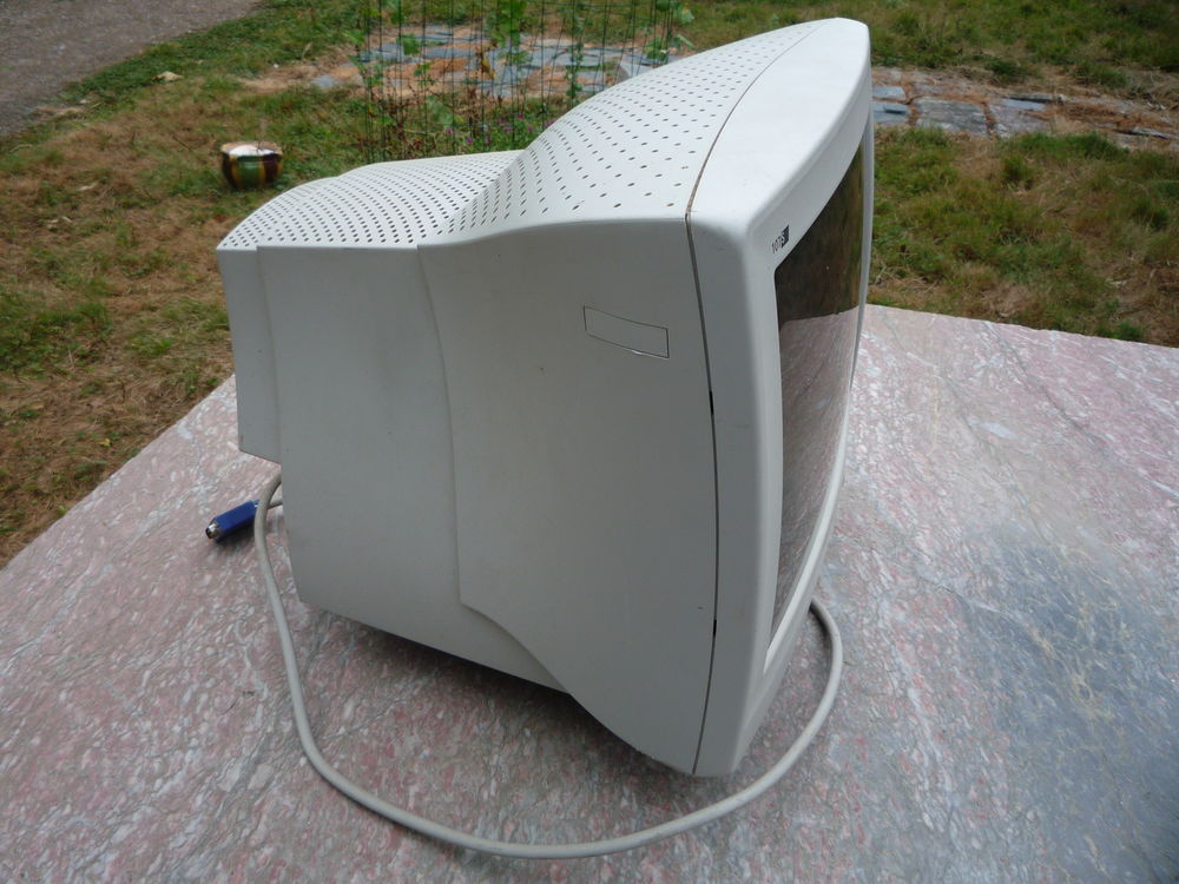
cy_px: 442
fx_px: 1022
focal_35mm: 30
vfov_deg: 46.8
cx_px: 590
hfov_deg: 60.0
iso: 100
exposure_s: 1/100
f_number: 4
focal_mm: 5.2
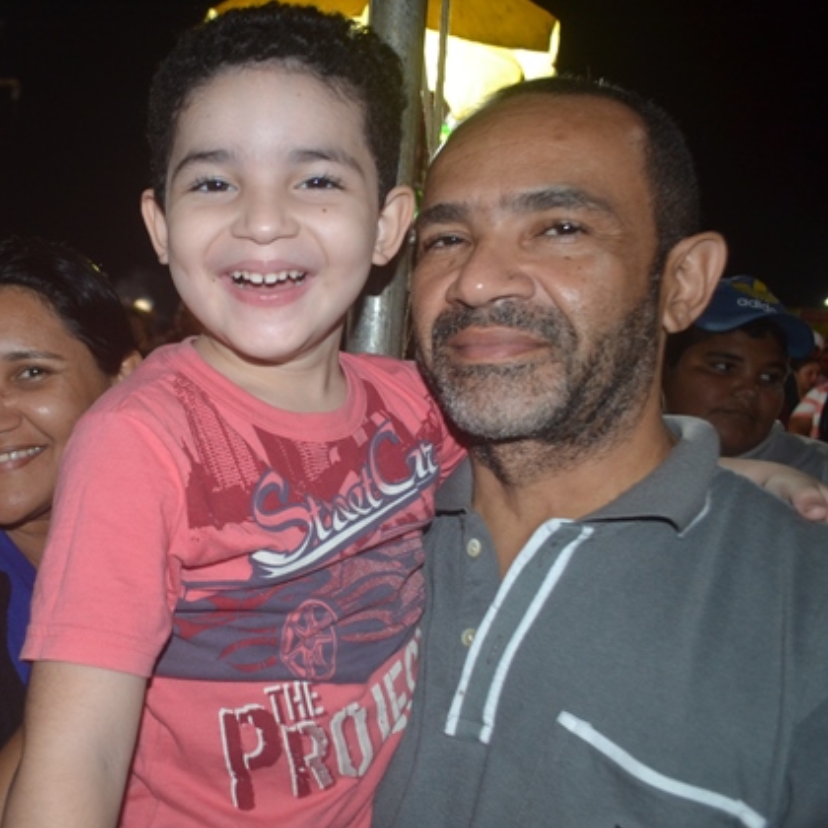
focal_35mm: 35
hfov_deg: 45.6
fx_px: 947
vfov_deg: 47.2
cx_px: 209
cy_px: 419
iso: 900
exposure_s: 1/60
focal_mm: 18
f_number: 3.5
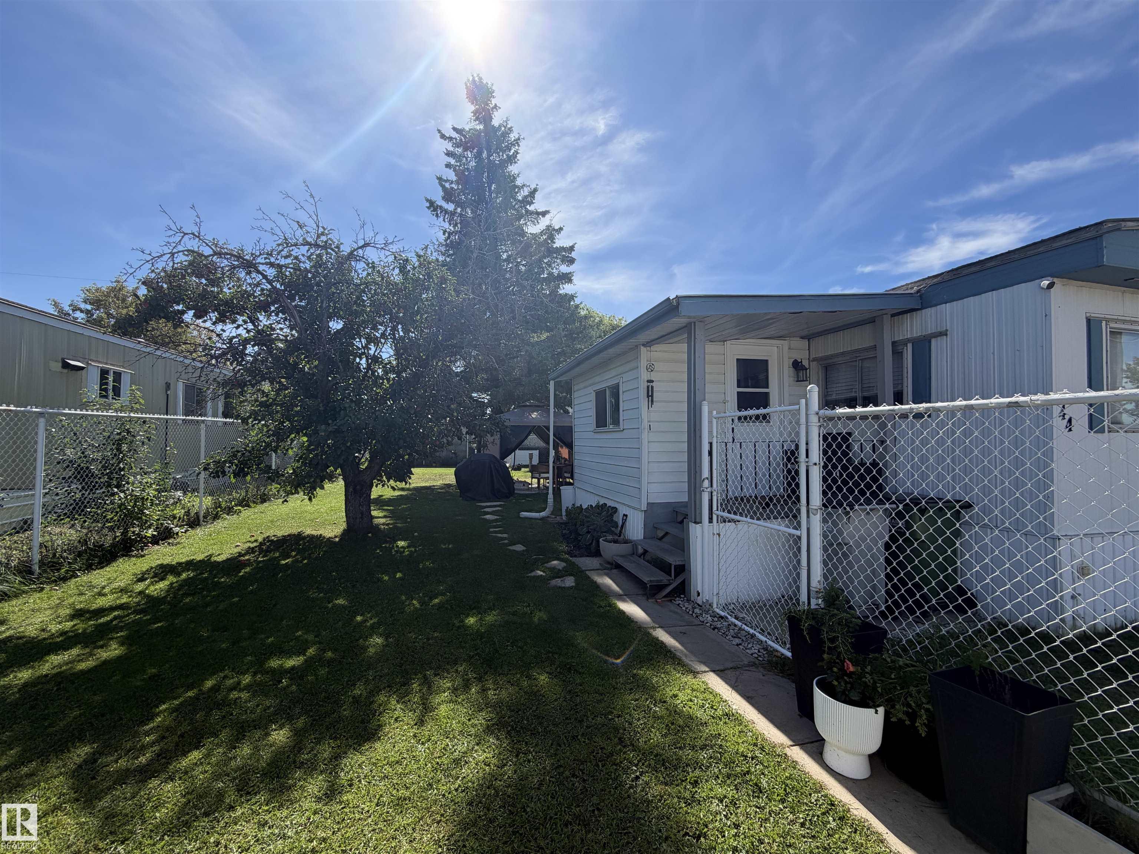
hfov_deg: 102.1
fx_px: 461
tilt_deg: +2.4
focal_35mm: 14
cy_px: 427
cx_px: 570
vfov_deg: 85.7
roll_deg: -0.4
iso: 25
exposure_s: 1/770
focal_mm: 2.22
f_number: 2.2
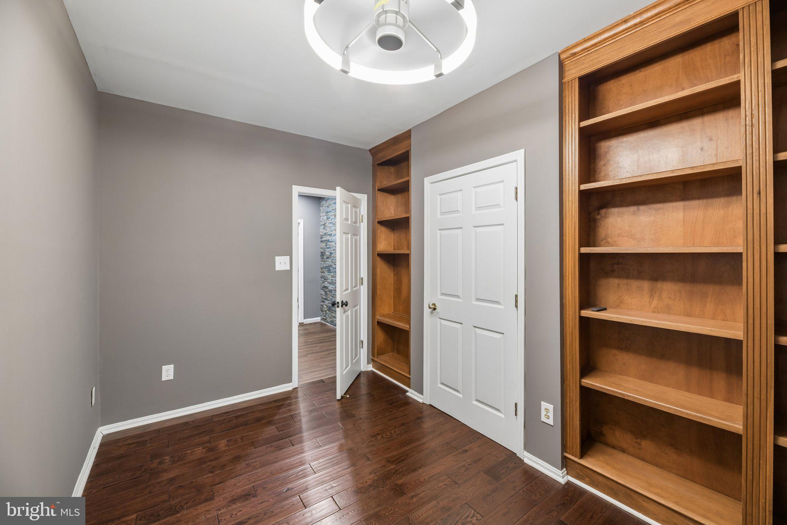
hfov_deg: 104.3
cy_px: 262
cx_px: 394
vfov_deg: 81.2
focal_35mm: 14
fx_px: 306
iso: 400
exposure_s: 1/4
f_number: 8
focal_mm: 14
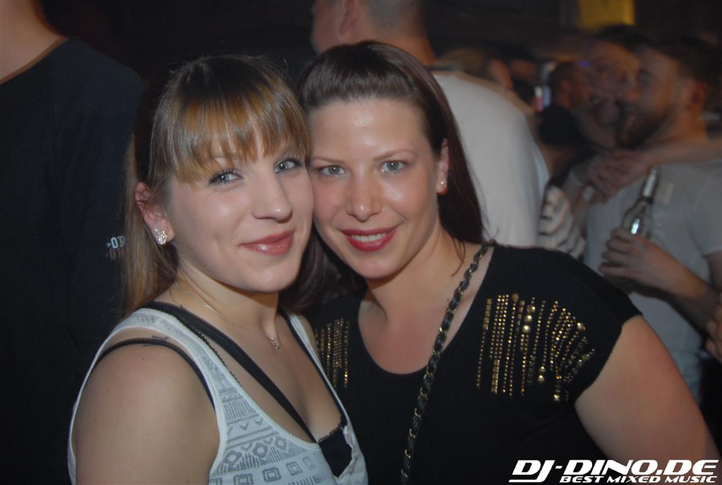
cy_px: 242
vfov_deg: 37.0
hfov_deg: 53.0
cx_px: 361
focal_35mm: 36
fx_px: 724
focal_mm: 24
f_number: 6.3
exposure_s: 1/8
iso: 400
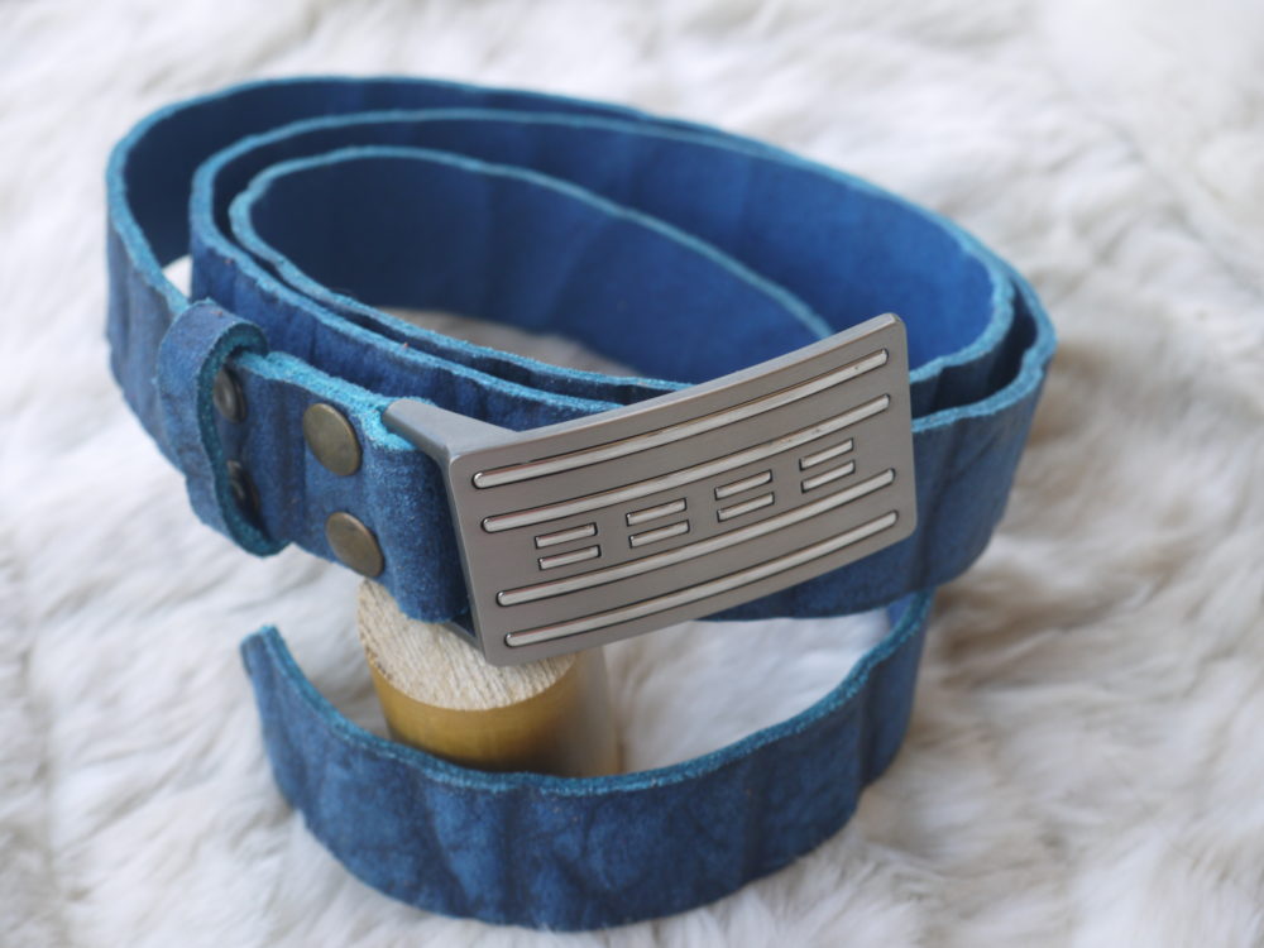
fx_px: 2264
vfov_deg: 23.7
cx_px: 632
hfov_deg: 31.2
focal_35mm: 62
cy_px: 474
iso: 250
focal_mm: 31
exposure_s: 1/60
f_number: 5.4
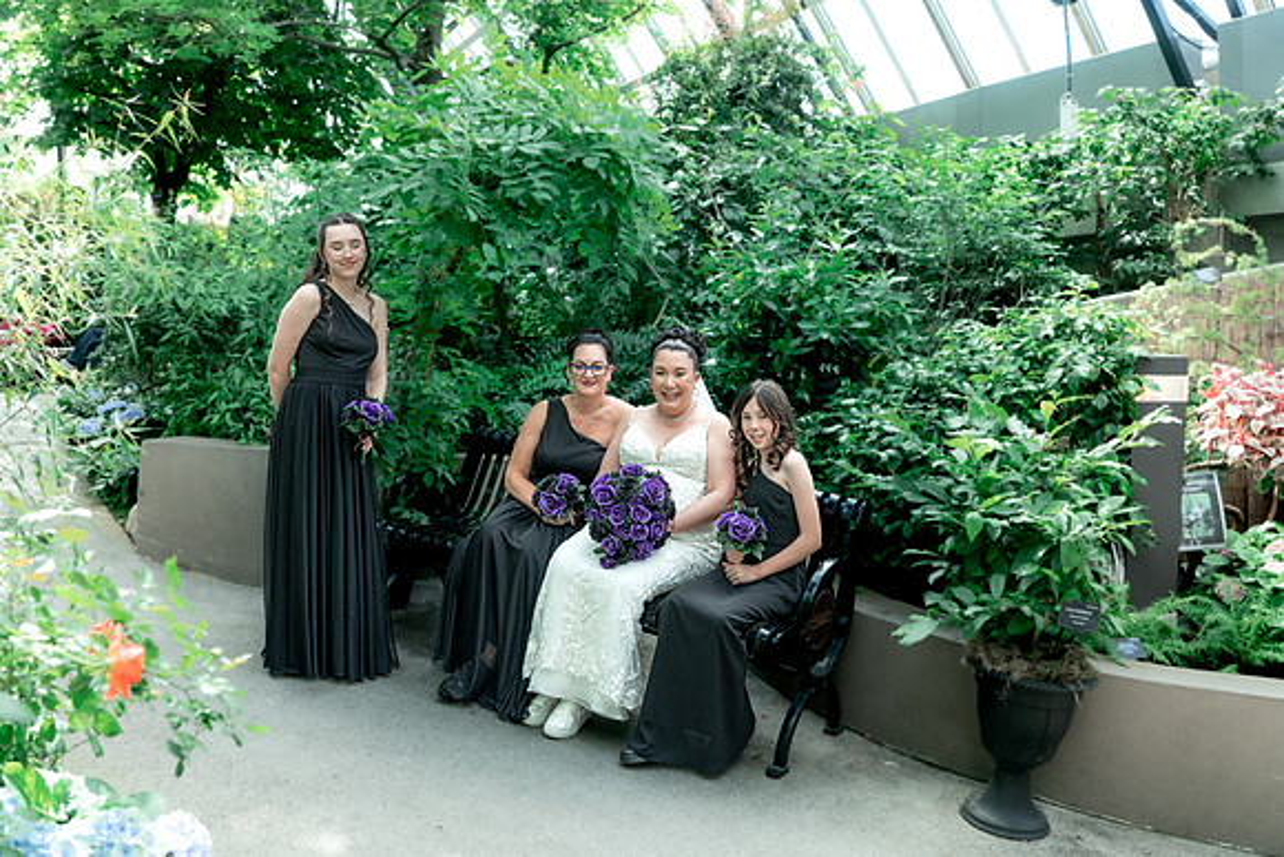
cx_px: 642
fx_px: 999
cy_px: 428
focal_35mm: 28
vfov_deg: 46.4
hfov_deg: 65.5
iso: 125
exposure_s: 1/160
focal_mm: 28
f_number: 3.5
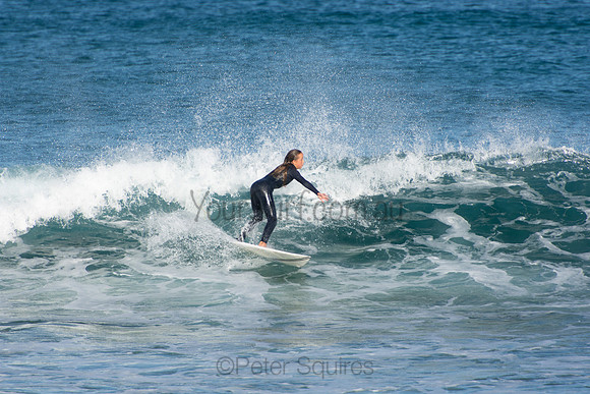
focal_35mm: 600
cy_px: 197
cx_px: 295
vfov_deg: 2.3
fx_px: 9835
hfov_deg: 3.4
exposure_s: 1/1250
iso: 220
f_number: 5.6
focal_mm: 400
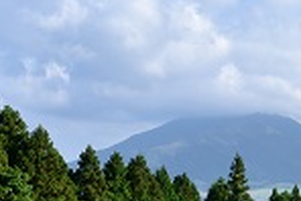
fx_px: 1038
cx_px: 419
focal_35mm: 124
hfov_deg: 15.5
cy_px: 215
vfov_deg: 10.9
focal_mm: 34
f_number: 9
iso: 180
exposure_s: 1/250
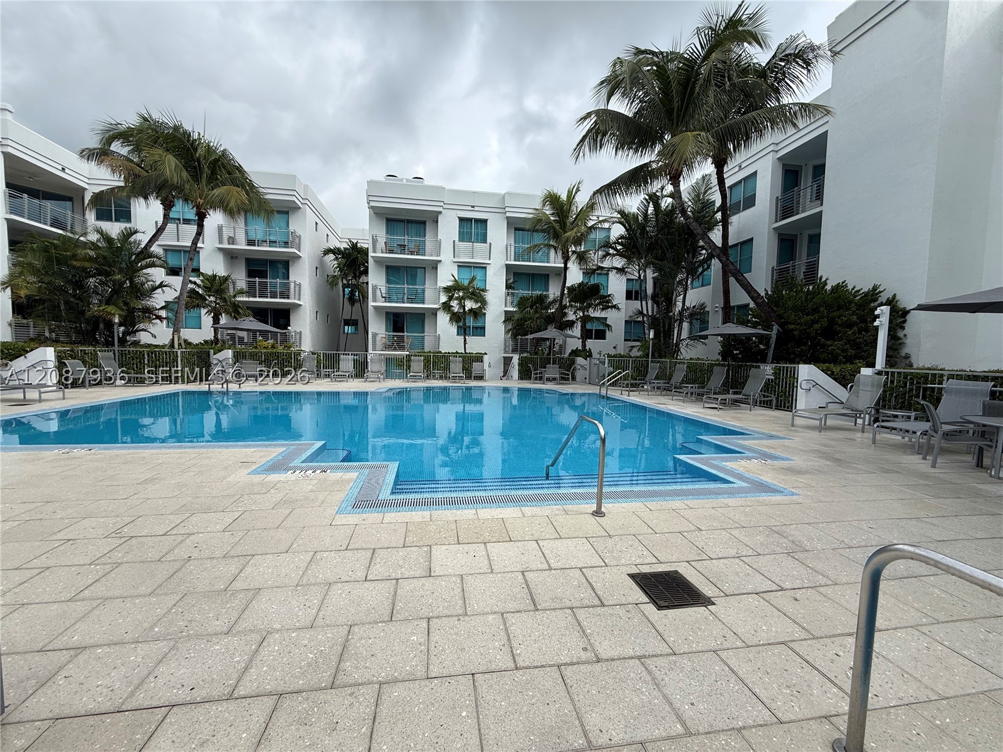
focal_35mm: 14
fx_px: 406
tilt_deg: -4.3
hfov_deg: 102.1
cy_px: 376
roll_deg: -1.5
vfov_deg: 85.7
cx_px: 502
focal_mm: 2.22
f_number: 2.2
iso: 50
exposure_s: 1/1285
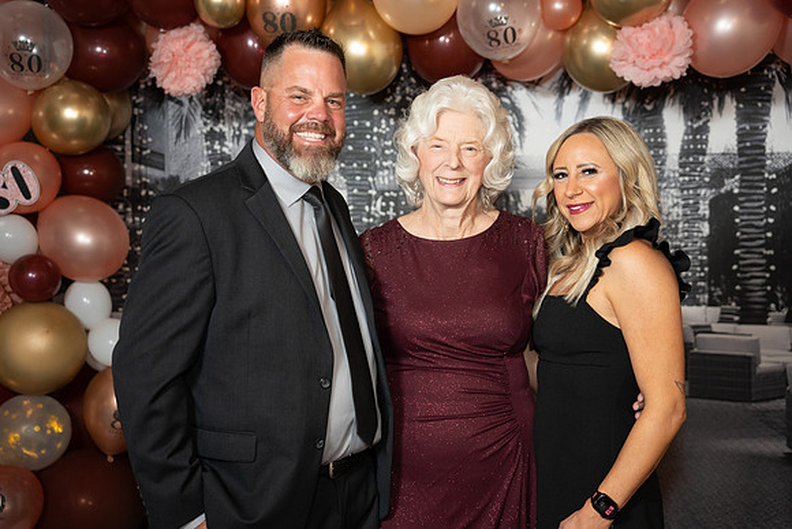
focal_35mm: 51
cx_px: 396
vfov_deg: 26.7
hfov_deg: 39.2
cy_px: 264
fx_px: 1113
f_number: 2.8
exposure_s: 1/160
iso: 1000
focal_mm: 50.6
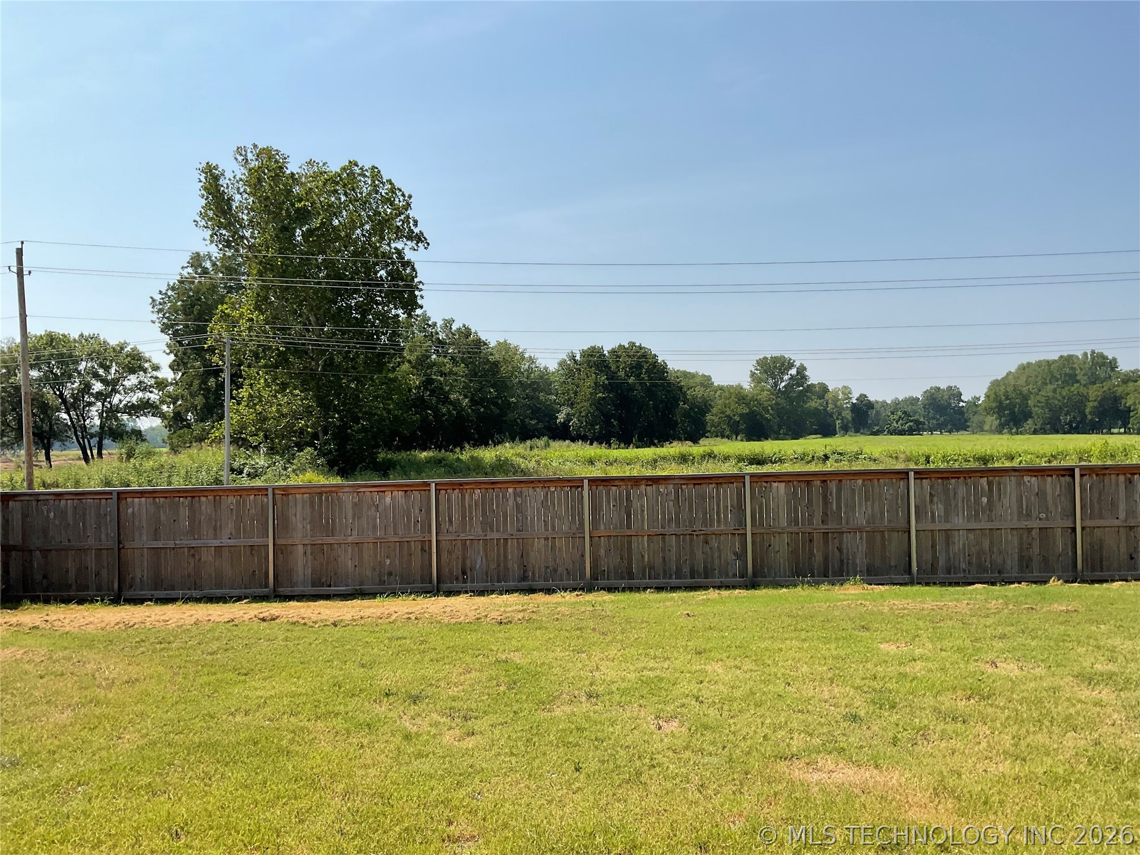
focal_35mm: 29
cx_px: 570
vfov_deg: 48.2
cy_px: 428
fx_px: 955
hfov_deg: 61.7
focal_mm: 3
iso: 20
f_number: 1.8
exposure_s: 1/2959
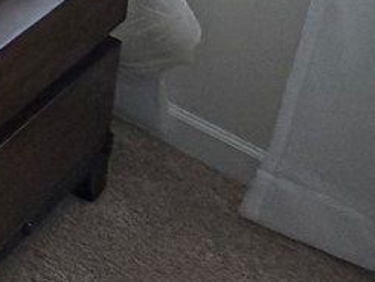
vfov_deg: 12.1
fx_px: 987
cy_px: -442
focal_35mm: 91
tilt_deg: -9.0
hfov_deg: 13.3
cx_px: -605
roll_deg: -0.3
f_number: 2.2
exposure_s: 1/120
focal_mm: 2.22
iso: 250
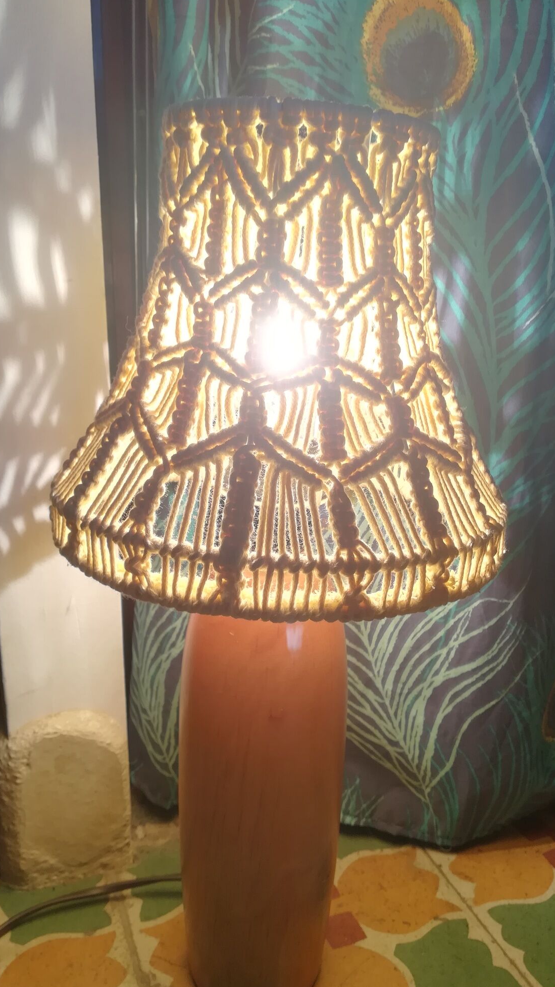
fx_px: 759
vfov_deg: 66.1
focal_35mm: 29
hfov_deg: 40.2
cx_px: 293
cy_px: 501
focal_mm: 3.83
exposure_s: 1/50
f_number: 2.2
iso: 50
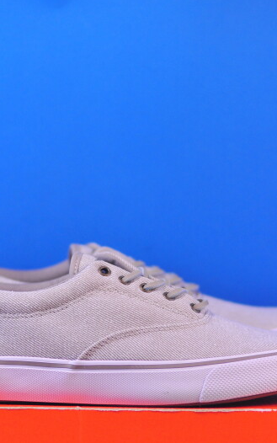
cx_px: 121
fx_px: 1400
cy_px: 220
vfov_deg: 18.0
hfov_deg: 11.3
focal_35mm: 116
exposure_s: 1/320
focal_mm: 50
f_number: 2.2
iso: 250
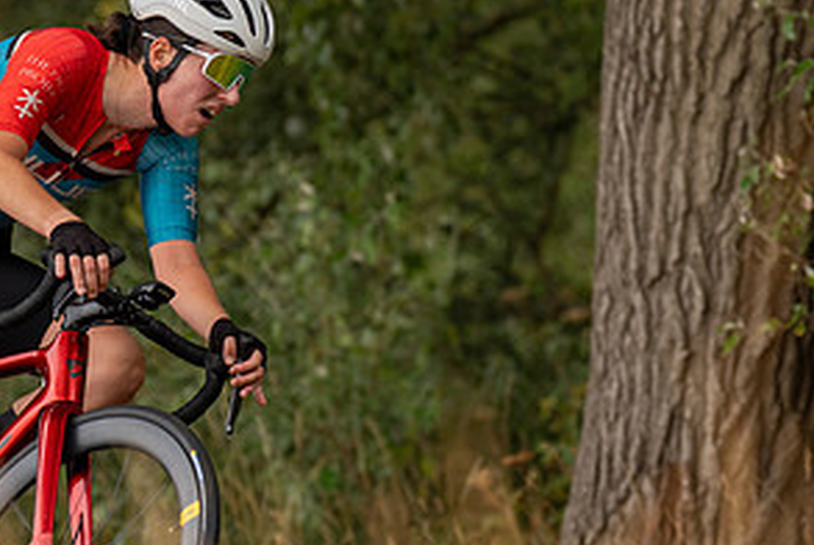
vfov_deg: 3.9
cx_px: 156
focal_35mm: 355
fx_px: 8035
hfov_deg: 5.8
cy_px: 337
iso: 400
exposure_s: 1/1000
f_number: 2.8
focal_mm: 111
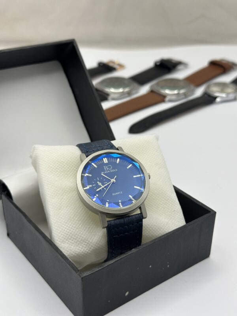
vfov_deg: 39.7
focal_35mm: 48
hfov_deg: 30.3
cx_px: 118
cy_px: 158
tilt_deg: -31.8
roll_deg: -2.9
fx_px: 438
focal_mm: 6.86
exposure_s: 1/903
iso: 80
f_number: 1.78
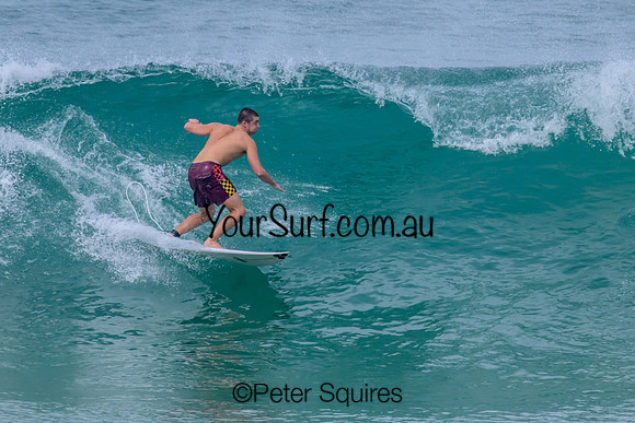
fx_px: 19310
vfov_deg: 1.3
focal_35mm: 1095
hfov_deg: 1.9
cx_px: 324
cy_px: 181
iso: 1000
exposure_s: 1/2000
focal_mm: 800
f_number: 11
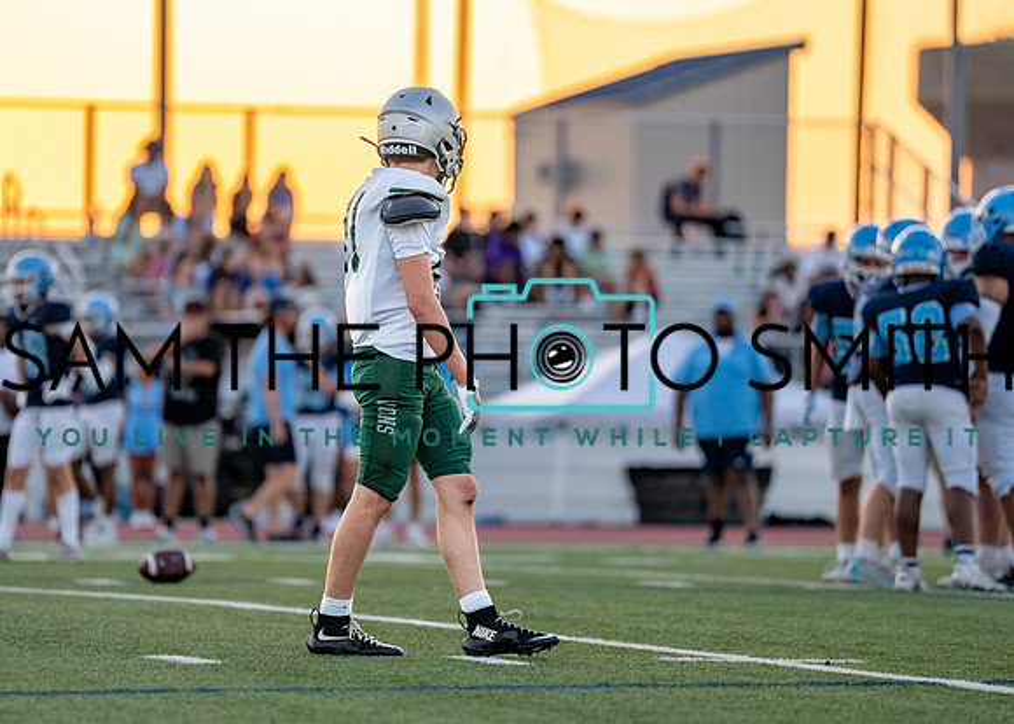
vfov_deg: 5.4
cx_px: 431
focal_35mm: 266
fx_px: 7663
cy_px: 344
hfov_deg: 7.6
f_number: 2.8
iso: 800
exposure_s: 1/1000
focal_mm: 200
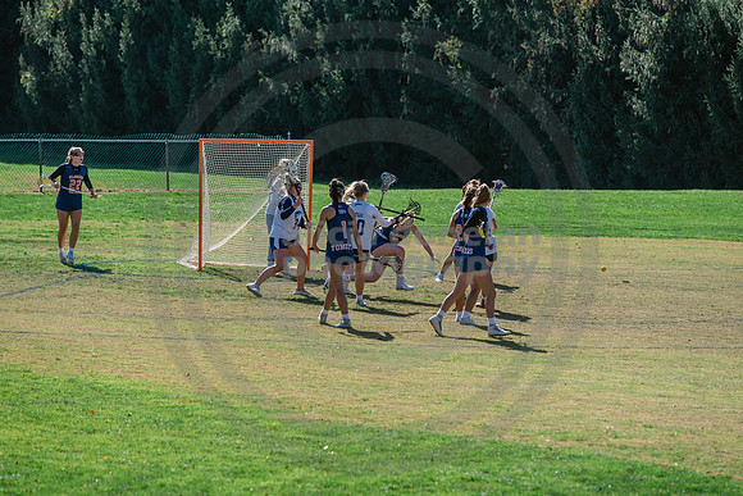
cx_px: 372
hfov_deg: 10.3
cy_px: 248
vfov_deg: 6.9
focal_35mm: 200
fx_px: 4129
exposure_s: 1/1250
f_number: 4.5
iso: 250
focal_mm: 200
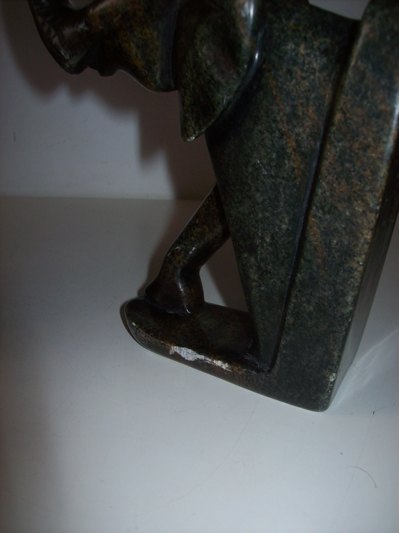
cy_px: 266
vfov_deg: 51.4
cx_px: 200
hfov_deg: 39.6
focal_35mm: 36
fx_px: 554
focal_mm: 6
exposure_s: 1/64
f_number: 2.7
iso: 80
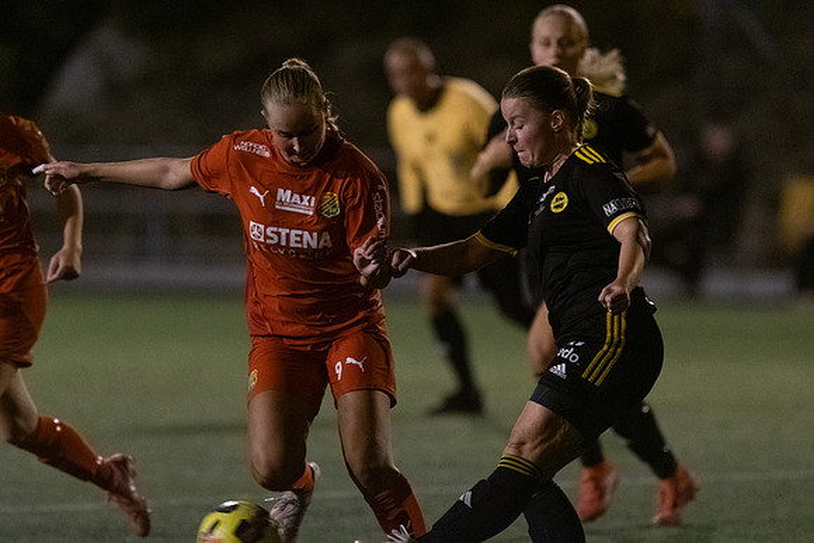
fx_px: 10392
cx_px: 407
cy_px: 272
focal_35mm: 459
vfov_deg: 3.0
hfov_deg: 4.5
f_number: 3.2
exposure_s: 1/640
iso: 8000
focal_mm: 300
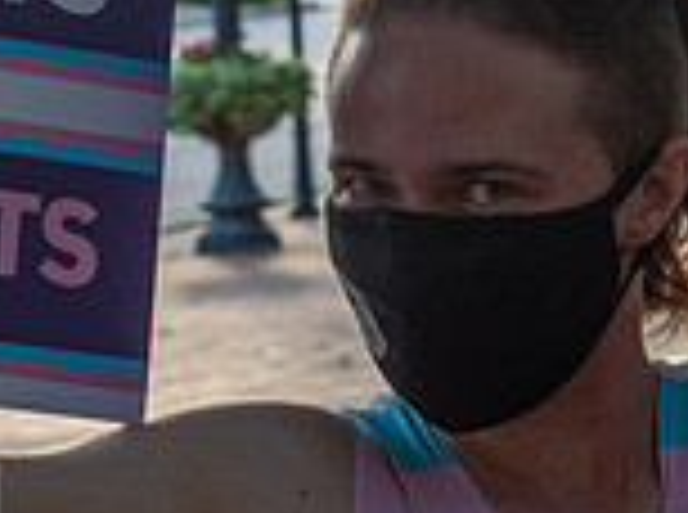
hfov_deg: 6.9
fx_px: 5651
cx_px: 724
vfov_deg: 5.2
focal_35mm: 285
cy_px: 461
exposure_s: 1/200
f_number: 7.1
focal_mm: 52
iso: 400
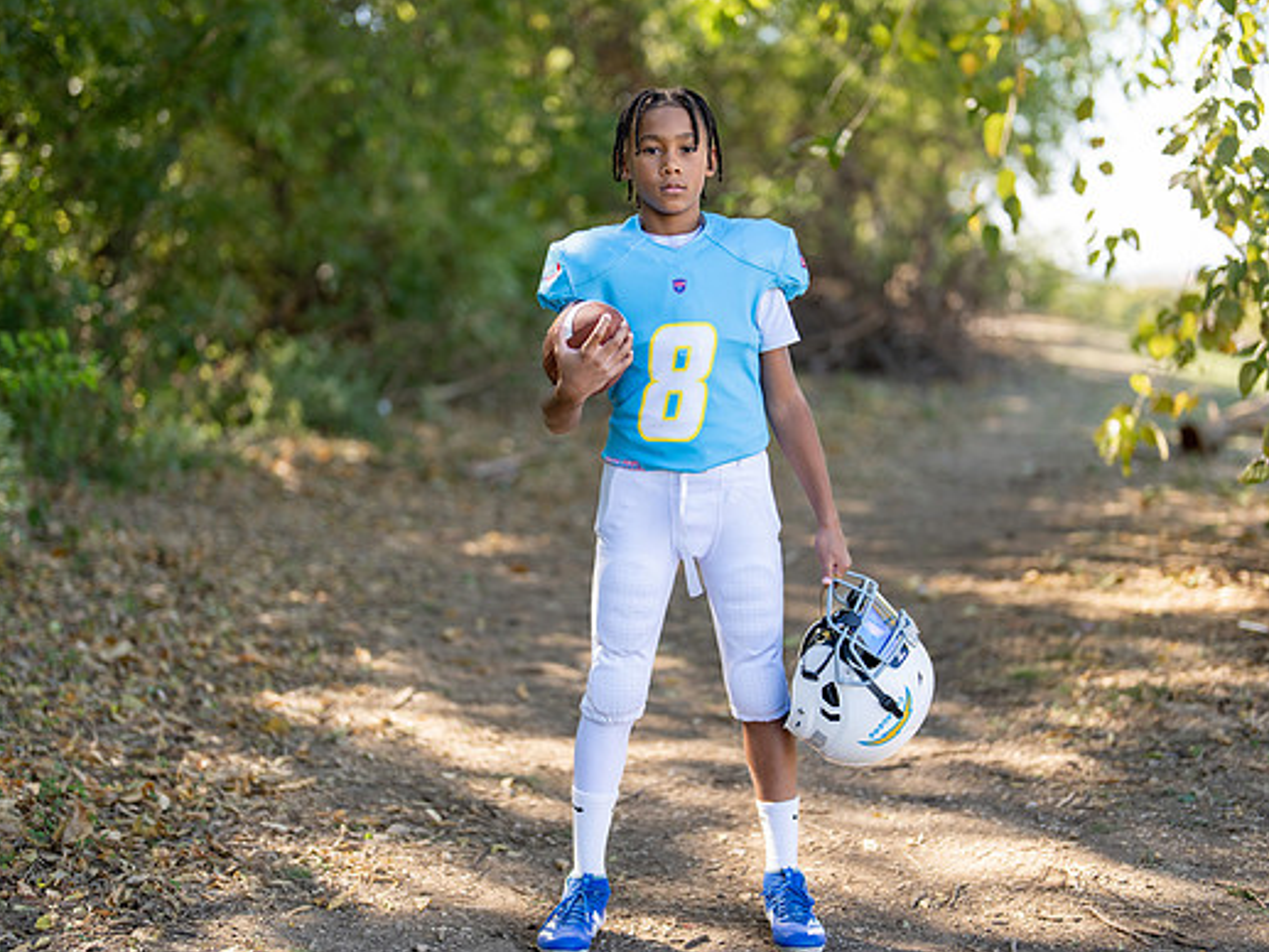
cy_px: 482
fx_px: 2237
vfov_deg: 24.0
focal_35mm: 61
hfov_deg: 31.7
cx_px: 679
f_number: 1.2
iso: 100
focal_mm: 50
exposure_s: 1/1250
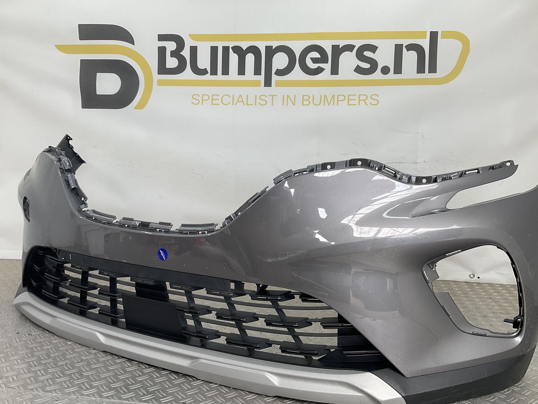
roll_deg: -2.8
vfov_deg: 42.9
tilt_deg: -8.7
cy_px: 219
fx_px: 513
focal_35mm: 33
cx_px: 267
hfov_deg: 55.4
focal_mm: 3
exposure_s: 1/173
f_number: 1.8
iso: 16
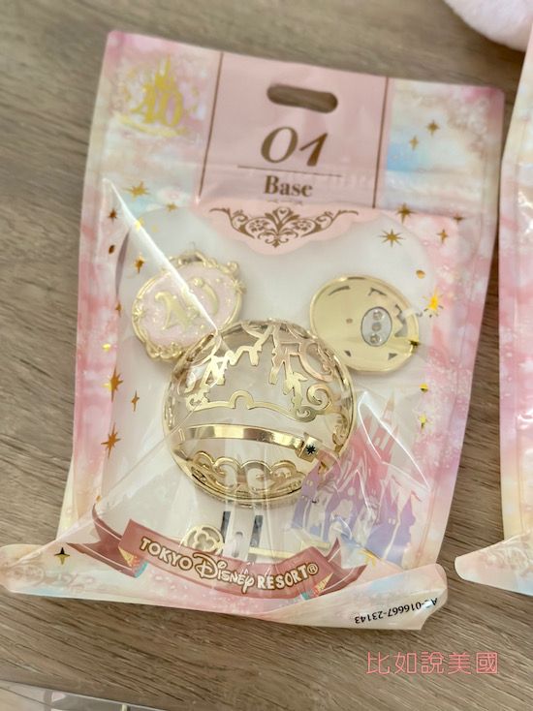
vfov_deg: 39.7
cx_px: 266
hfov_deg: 30.2
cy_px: 356
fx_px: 986
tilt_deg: -65.6
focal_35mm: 48
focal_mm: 6.86
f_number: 1.78
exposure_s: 1/40
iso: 400
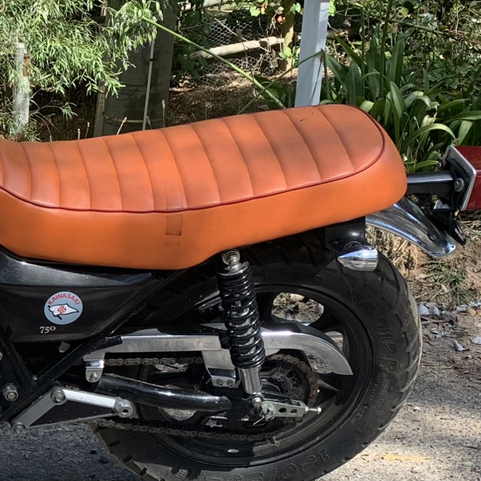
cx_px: -158
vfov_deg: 22.0
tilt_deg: -23.8
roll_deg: -0.6
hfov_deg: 20.2
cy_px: 357
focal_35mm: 78
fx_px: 1226
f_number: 1.8
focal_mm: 4.25
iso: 25
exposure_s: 1/490
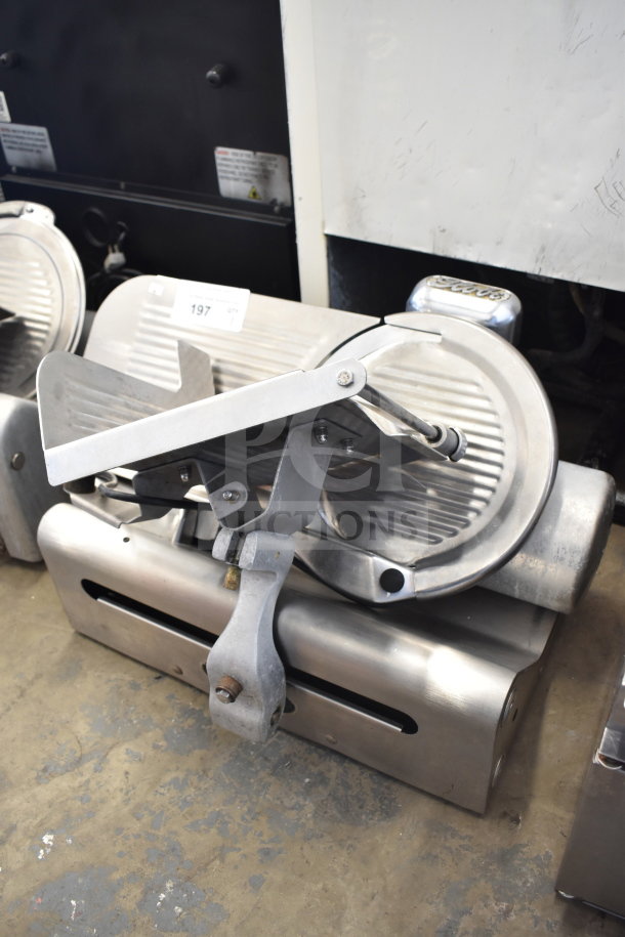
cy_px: 468
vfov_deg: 59.5
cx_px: 312
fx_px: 820
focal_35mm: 32
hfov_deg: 41.7
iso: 800
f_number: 3.8
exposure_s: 1/30
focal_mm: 21
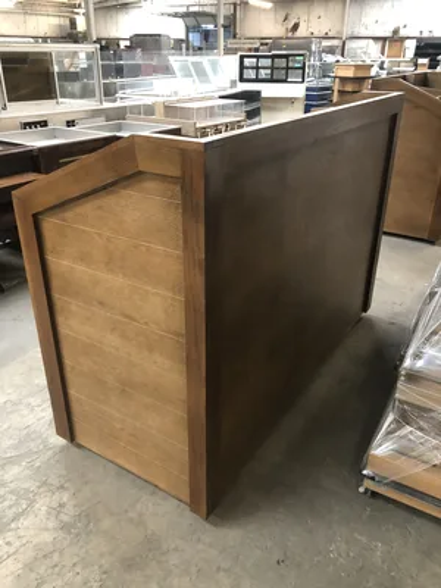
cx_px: 220
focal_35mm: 28
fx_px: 476
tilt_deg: -26.5
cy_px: 294
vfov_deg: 63.4
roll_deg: +0.7
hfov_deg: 49.7
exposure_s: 1/13
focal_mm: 4
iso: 100
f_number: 1.8
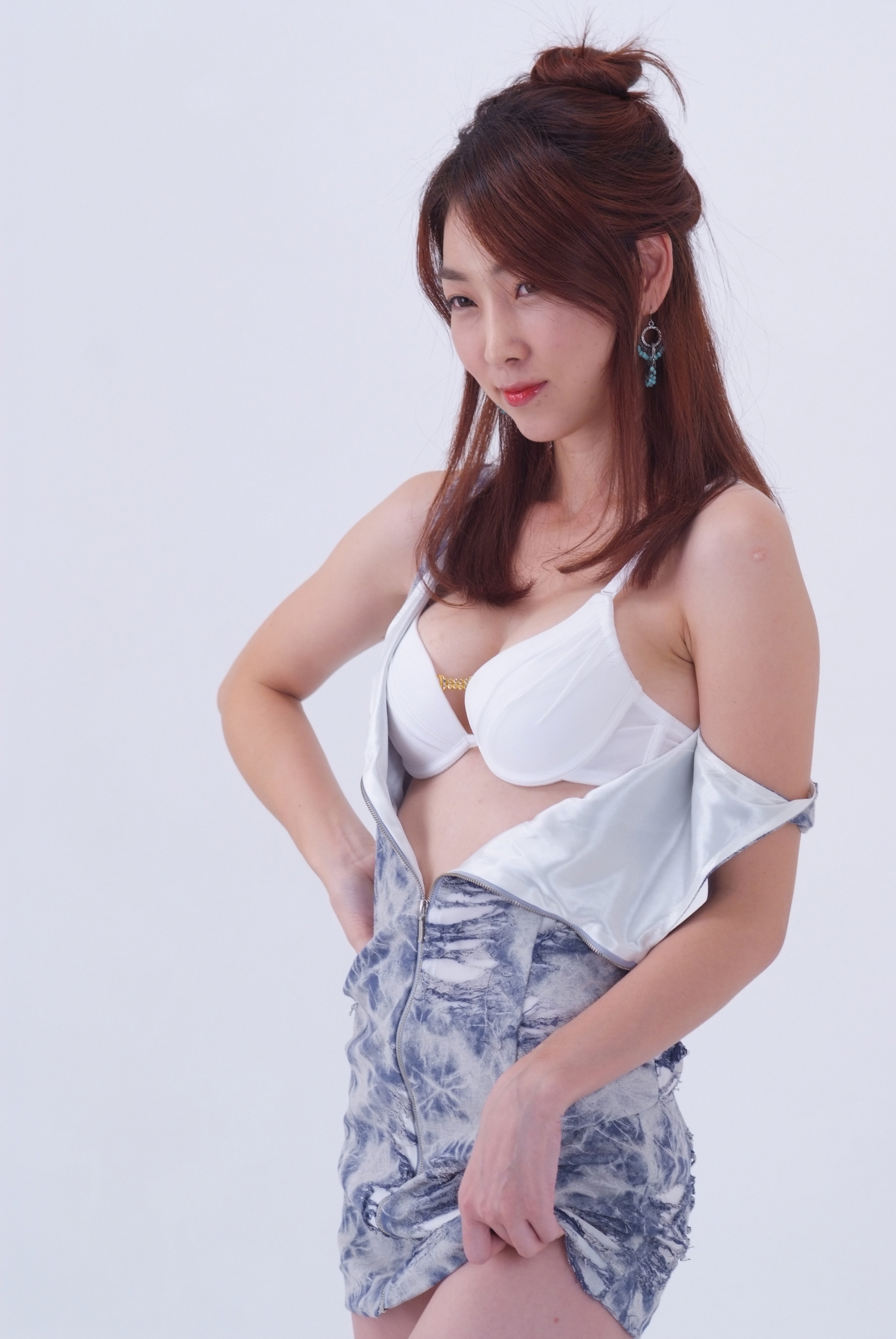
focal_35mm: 128
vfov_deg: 16.0
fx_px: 4766
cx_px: 448
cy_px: 670
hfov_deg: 10.7
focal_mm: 85
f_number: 5
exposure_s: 1/160
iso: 320
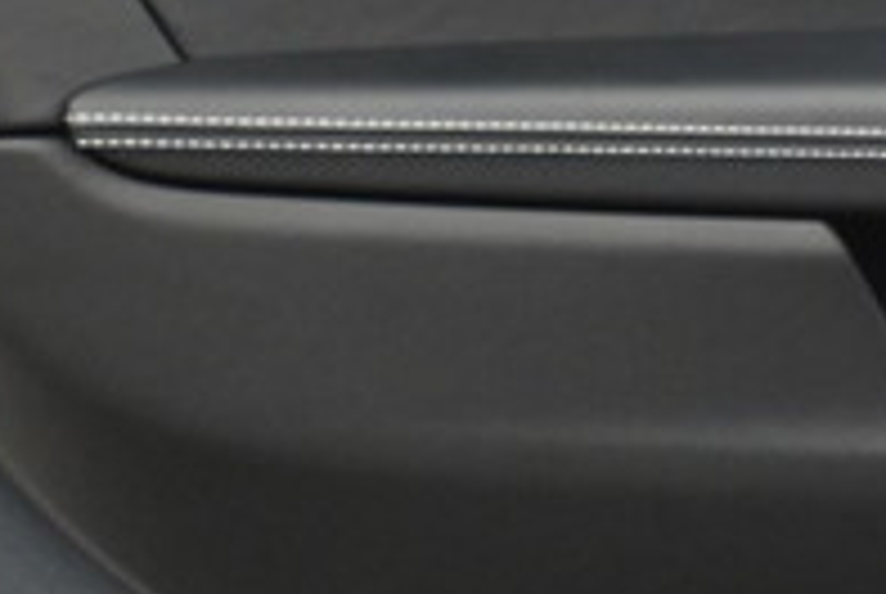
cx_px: 1163
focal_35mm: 169
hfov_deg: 11.8
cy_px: -112
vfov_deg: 8.1
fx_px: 4164
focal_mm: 29
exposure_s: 1/30
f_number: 4.8
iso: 2000
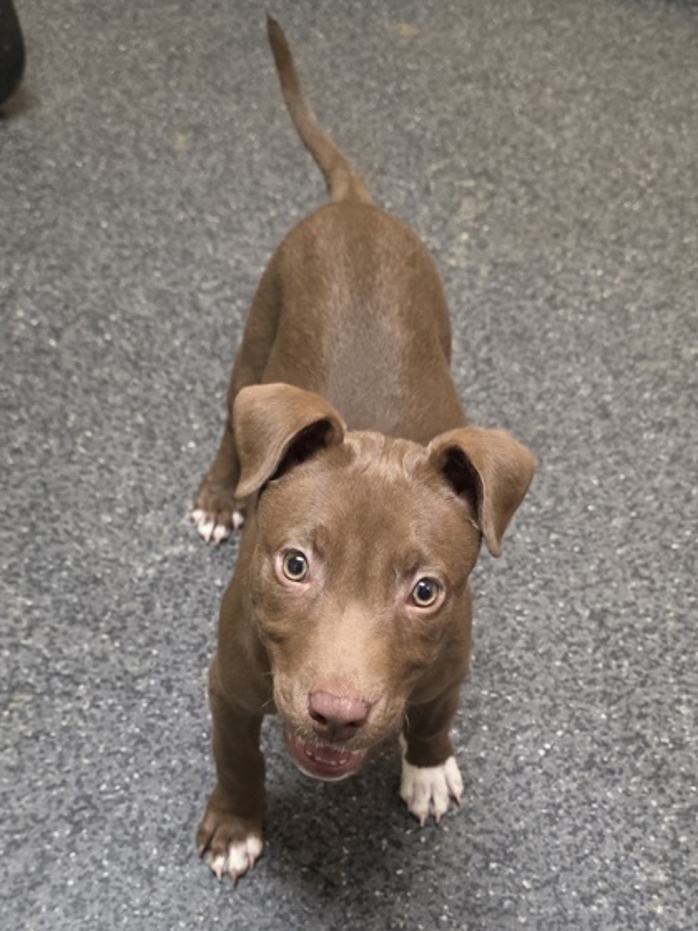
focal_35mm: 23
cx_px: 349
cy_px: 466
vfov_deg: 73.9
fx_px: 618
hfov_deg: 58.9
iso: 500
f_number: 1.7
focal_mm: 6.3
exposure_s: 1/120
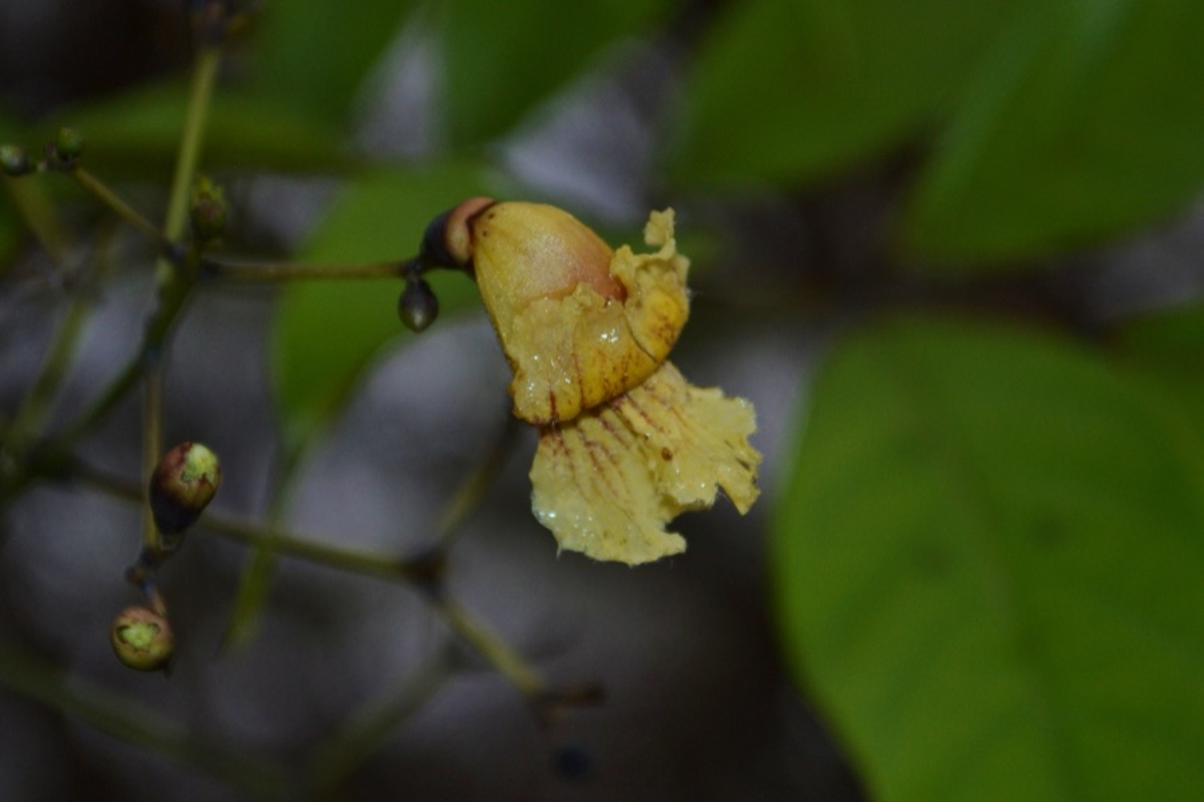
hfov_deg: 24.6
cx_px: 602
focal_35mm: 82
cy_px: 401
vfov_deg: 16.6
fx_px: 2759
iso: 280
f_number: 5.6
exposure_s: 1/200
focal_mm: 55
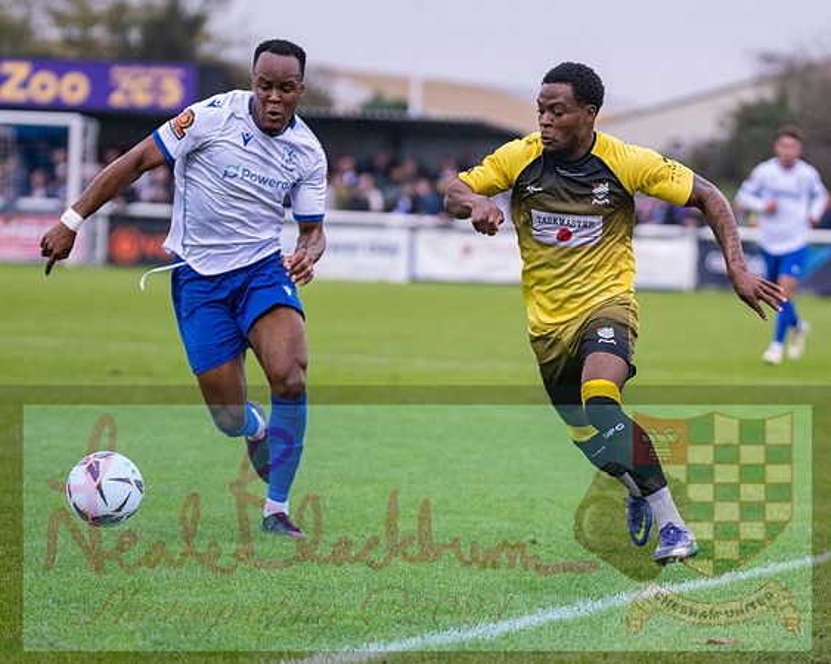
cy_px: 425
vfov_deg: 7.1
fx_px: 5365
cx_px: 572
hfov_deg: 8.8
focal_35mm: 218
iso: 1600
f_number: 2.8
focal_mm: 145
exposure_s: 1/1600
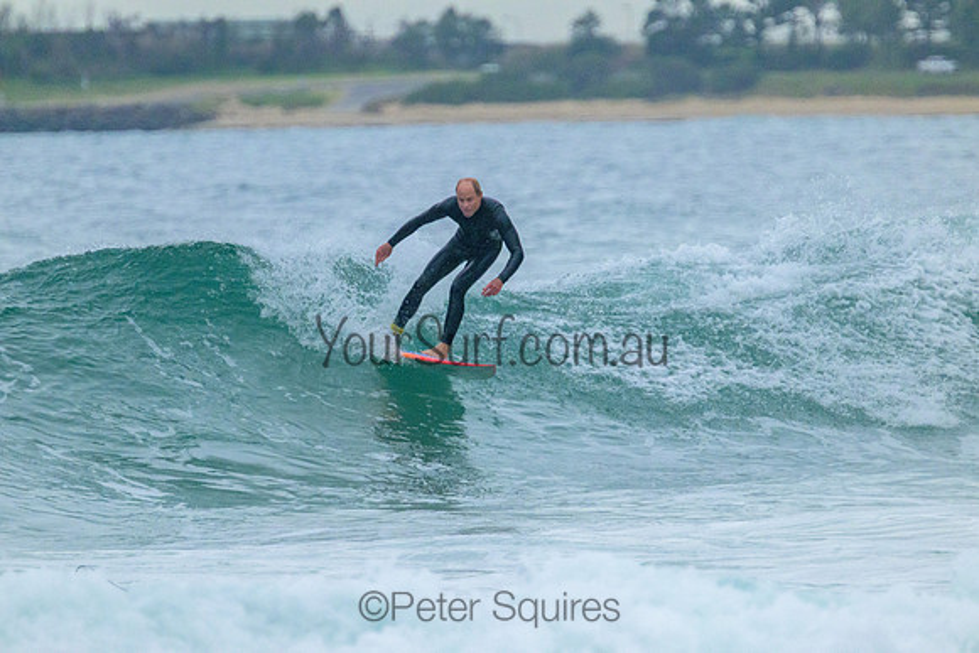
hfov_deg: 2.6
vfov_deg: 1.7
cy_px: 326
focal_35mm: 800
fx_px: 21760
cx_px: 490
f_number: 11
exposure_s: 1/1600
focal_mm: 800
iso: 4500
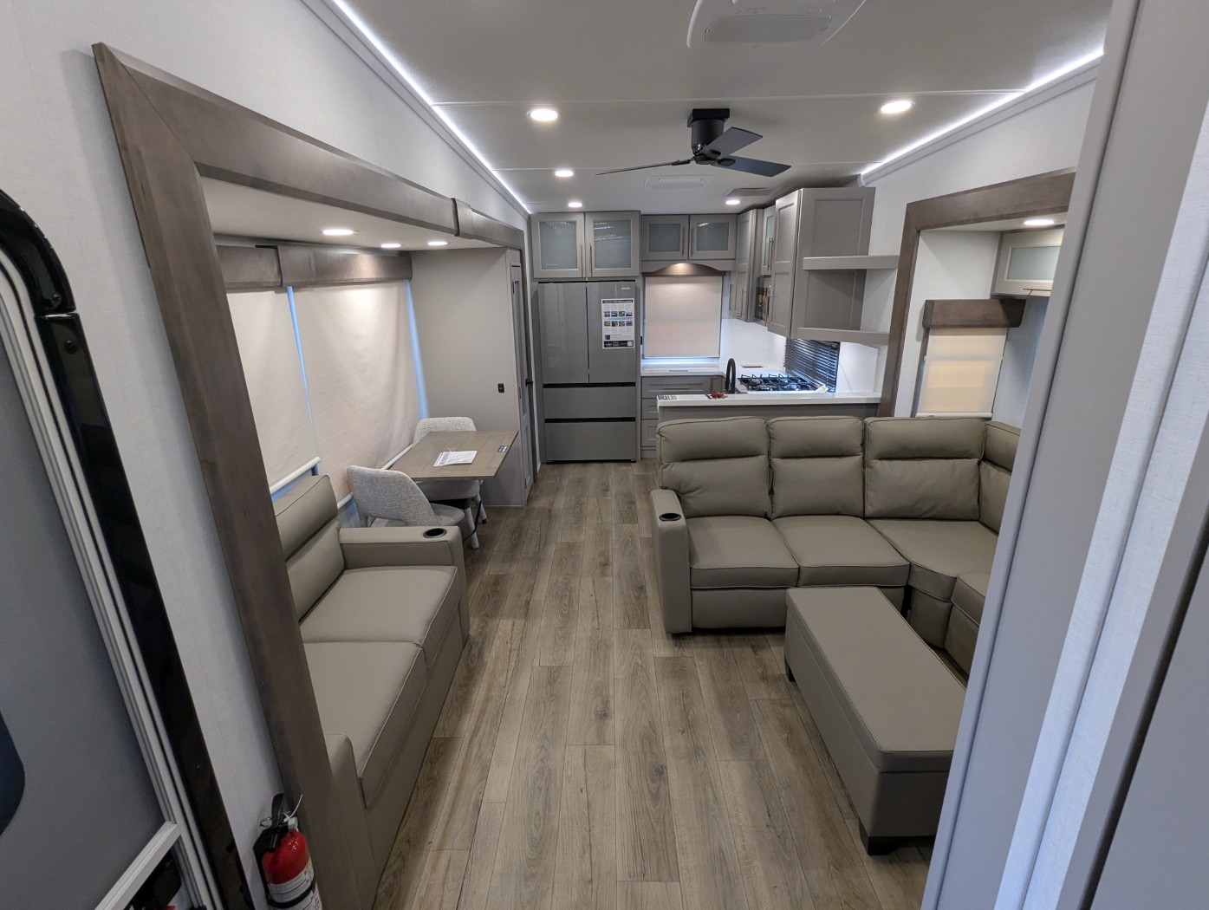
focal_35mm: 16
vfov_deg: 78.2
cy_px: 455
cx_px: 604
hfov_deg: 94.4
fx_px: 560
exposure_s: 1/43.8
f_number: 2.2
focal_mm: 2.35
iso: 101
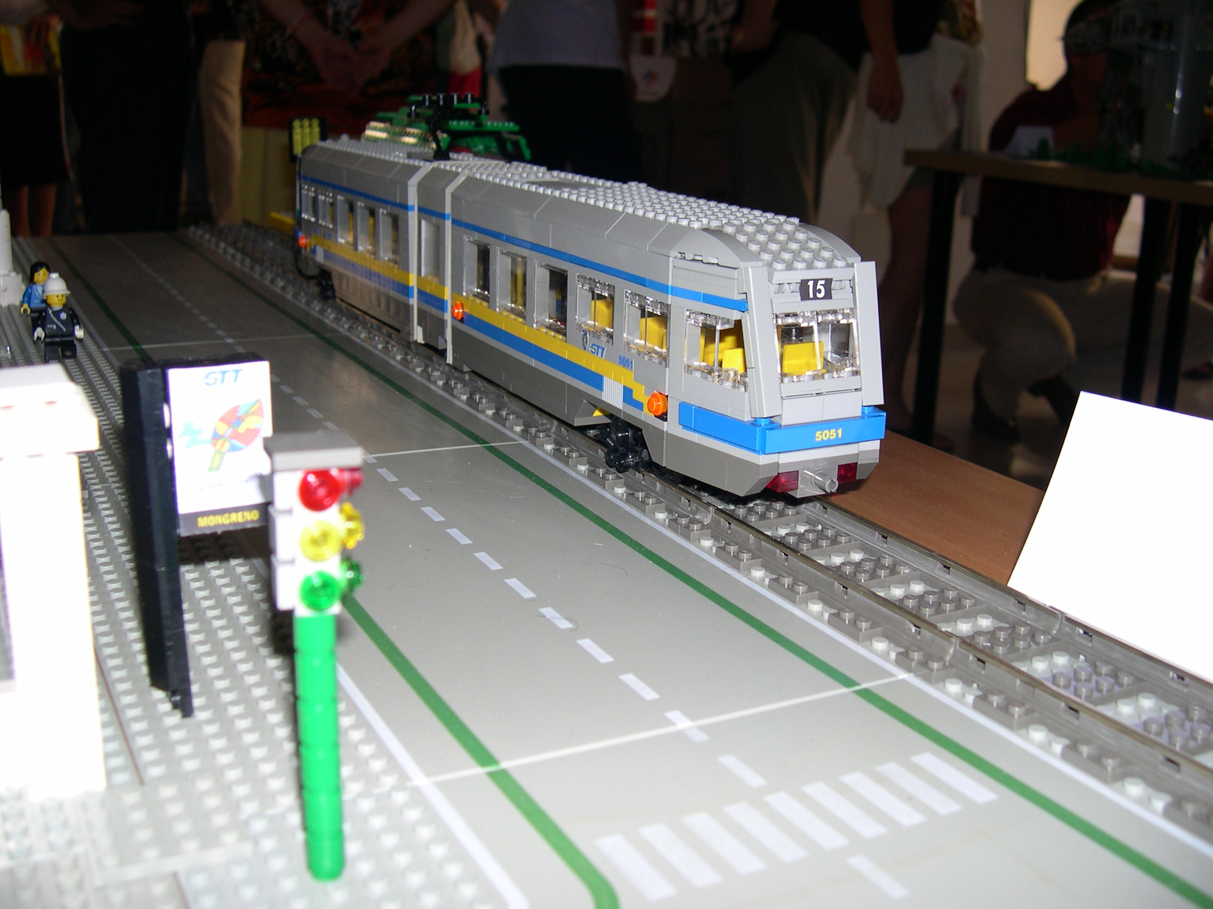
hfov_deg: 49.0
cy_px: 454
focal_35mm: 38
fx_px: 1332
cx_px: 606
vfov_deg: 37.7
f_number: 2.8
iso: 100
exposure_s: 1/60
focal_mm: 8
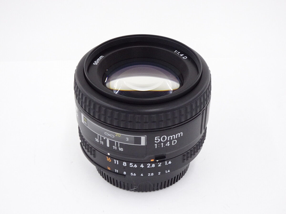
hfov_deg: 28.6
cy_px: 107
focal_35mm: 68
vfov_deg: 21.6
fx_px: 562
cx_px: 143
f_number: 5
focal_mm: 11.66
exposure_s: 1/60
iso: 640
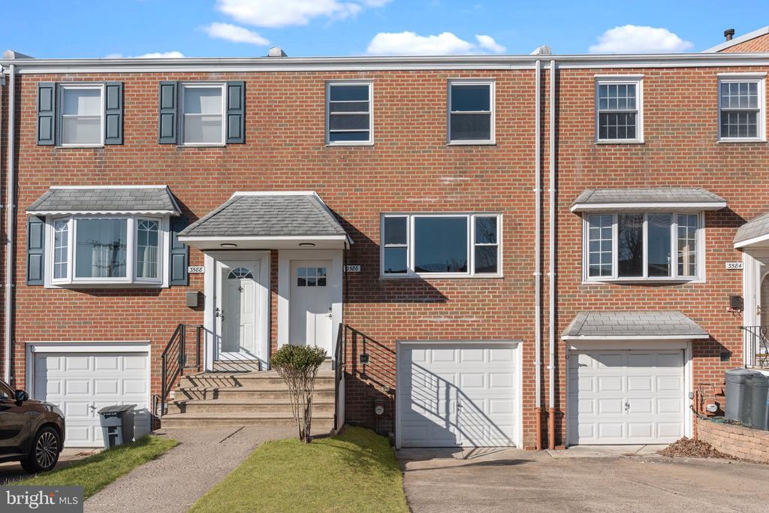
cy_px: 256
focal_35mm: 28
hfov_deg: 65.5
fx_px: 598
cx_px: 384
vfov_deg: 46.4
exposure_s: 1/500
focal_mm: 28
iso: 500
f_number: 10
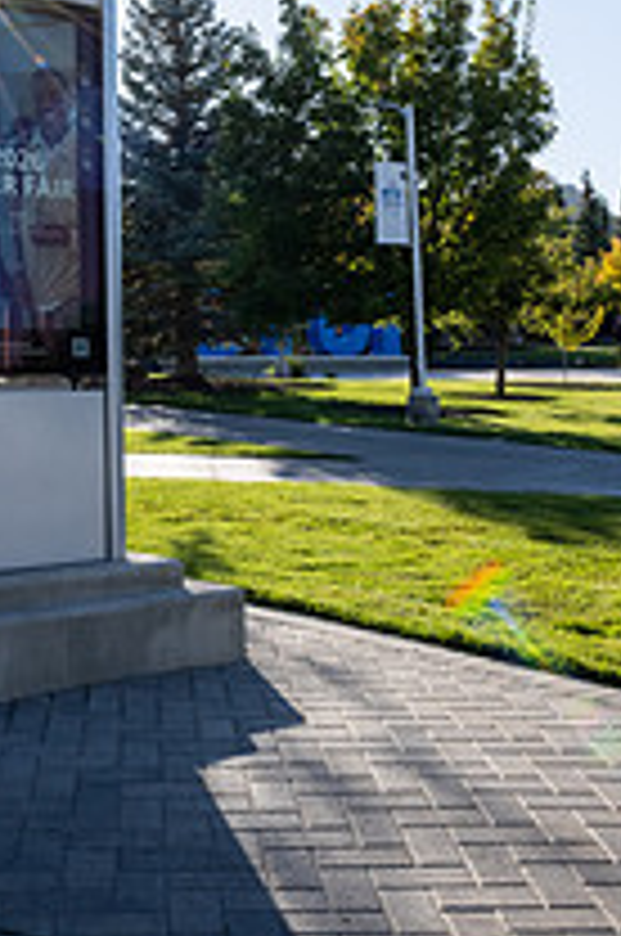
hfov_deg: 25.8
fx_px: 1350
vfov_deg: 37.5
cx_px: 220
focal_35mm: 52
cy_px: 256
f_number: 18
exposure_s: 1/250
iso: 800
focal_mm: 24
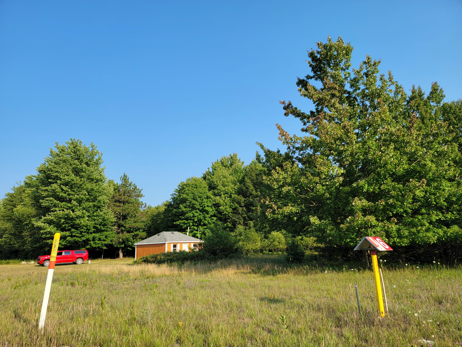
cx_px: 231
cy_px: 174
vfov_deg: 56.8
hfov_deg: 71.6
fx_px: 320
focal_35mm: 24
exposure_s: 1/634
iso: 16
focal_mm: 6.7
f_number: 1.8
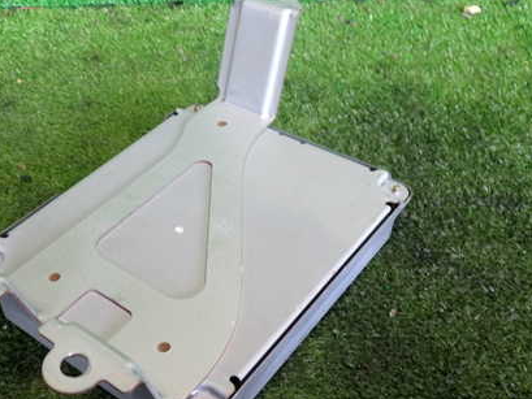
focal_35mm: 44
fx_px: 676
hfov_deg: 42.4
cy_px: 218
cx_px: 178
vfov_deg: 32.9
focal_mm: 5.4
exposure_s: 1/50
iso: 200
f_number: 2.3
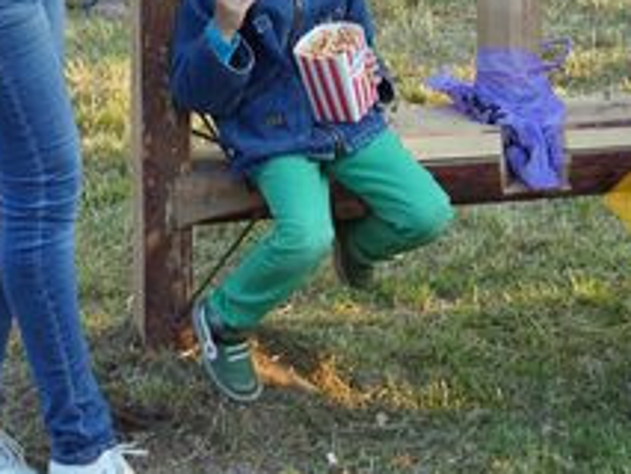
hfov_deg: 13.9
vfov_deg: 10.2
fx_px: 2590
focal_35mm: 142
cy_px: -182
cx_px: 424
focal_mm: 30
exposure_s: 1/160
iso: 250
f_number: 4
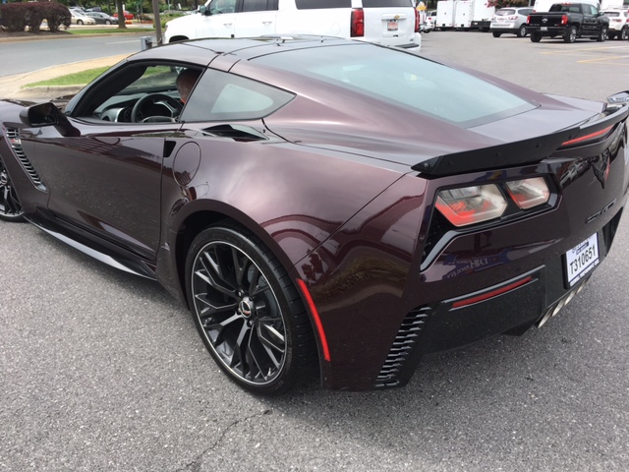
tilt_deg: -24.5
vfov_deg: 48.2
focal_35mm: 29
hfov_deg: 61.7
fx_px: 527
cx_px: 314
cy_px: 236
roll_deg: -0.8
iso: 25
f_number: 2.2
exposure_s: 1/516
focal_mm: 4.15
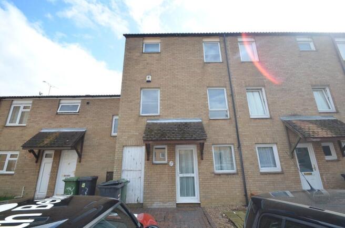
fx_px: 143
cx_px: 172
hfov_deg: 100.5
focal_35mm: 15
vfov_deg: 77.0
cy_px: 114
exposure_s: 1/250
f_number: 8
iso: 200
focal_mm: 10
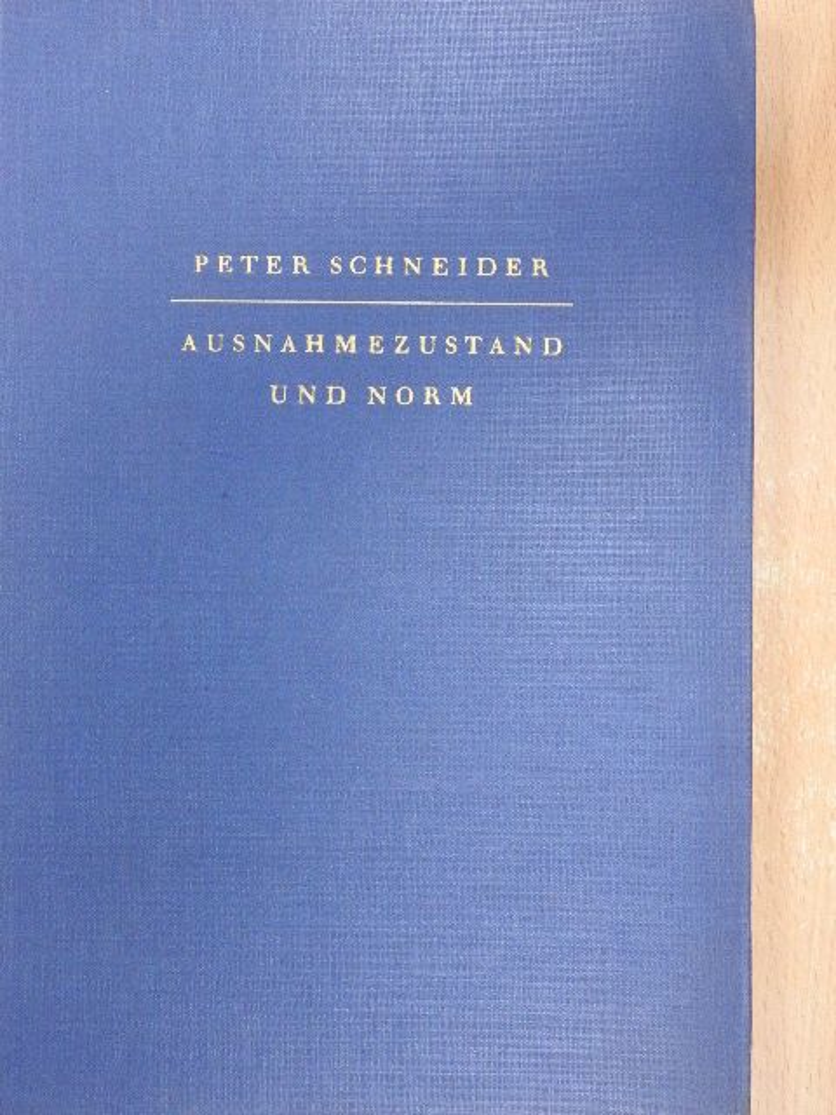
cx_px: 418
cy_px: 558
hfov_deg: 24.4
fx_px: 1932
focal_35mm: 60
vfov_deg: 32.2
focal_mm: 10.7
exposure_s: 1/60
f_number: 4.2
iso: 1100
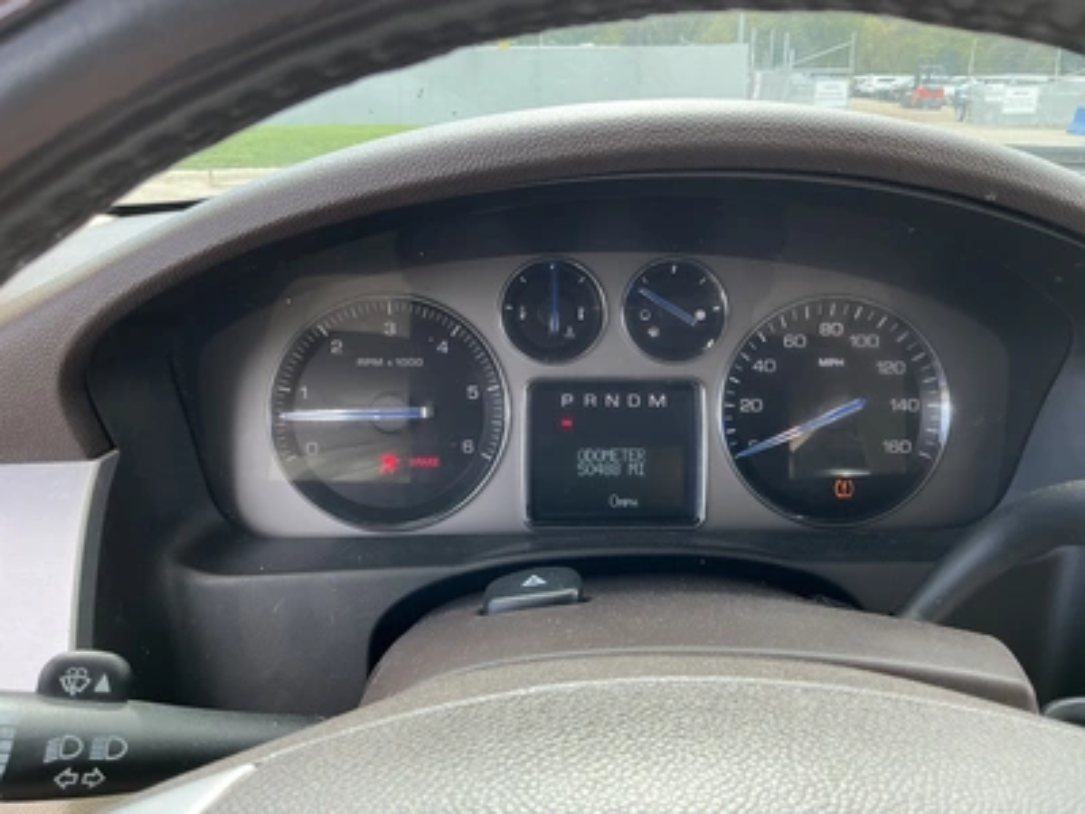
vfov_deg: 49.7
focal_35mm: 28
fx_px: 878
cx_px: 542
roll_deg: +0.2
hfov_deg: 63.4
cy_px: 407
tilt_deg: -21.7
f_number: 1.8
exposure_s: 1/122
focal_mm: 3
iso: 25
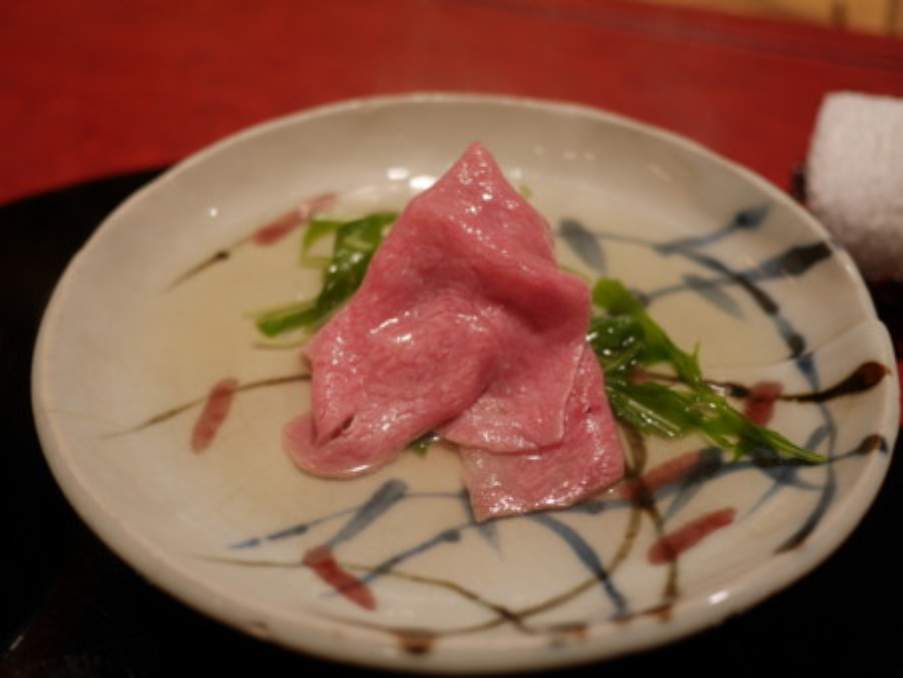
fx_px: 1044
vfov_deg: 36.0
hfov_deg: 46.8
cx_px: 452
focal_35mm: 40
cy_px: 339
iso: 200
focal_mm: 20
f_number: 1.7
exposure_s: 1/60
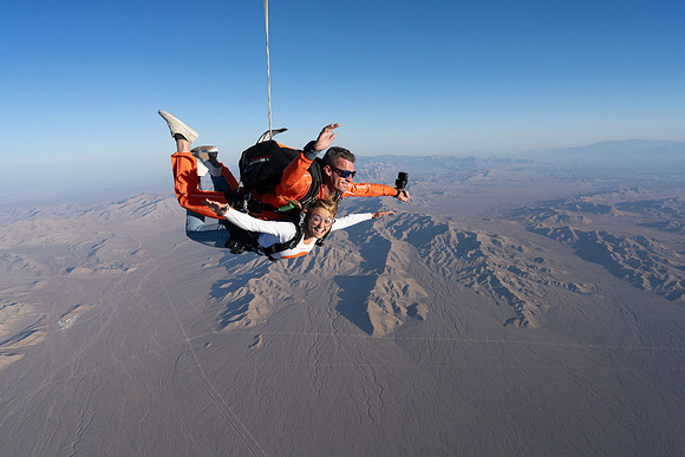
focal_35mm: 24
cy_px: 228
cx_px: 342
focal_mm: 24
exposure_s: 1/2000
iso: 800
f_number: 8
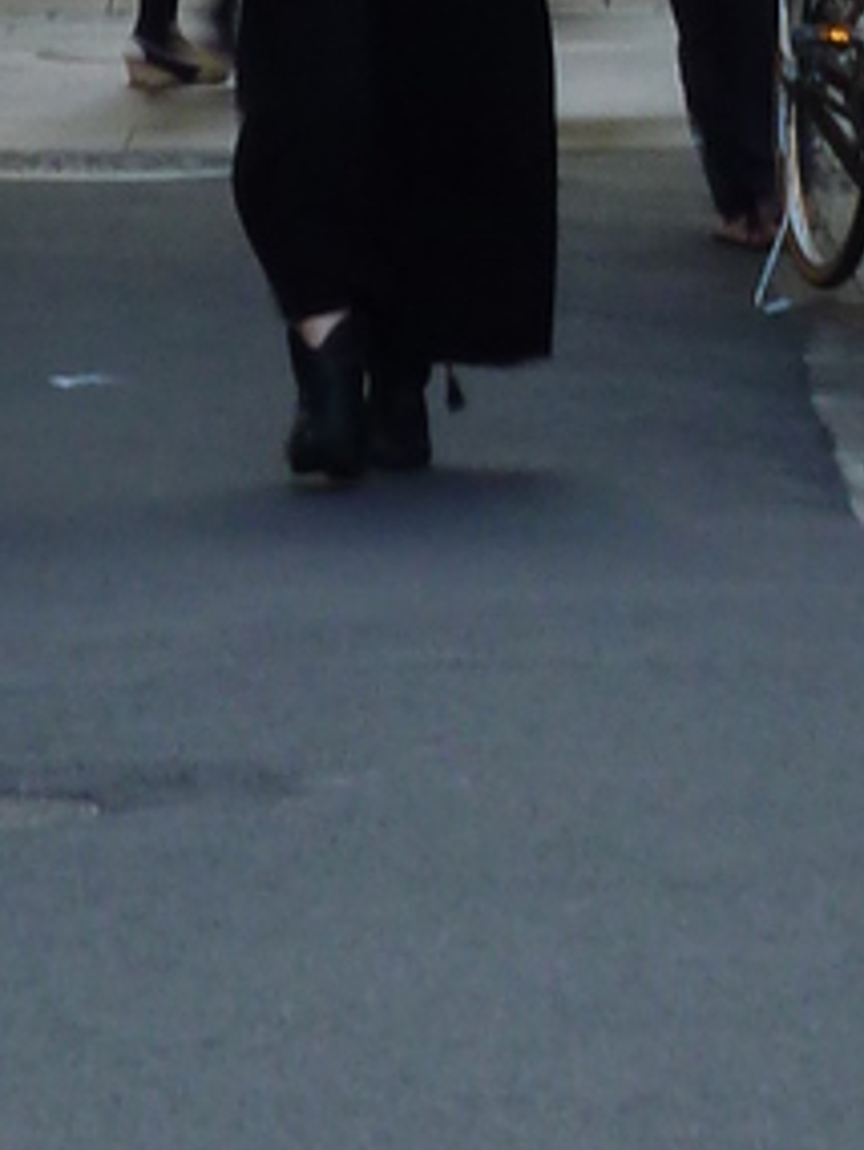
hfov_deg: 3.7
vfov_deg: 4.7
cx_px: 698
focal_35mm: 404
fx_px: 13435
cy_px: -1896
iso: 100
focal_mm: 11.9
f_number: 4.1
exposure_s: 1/40
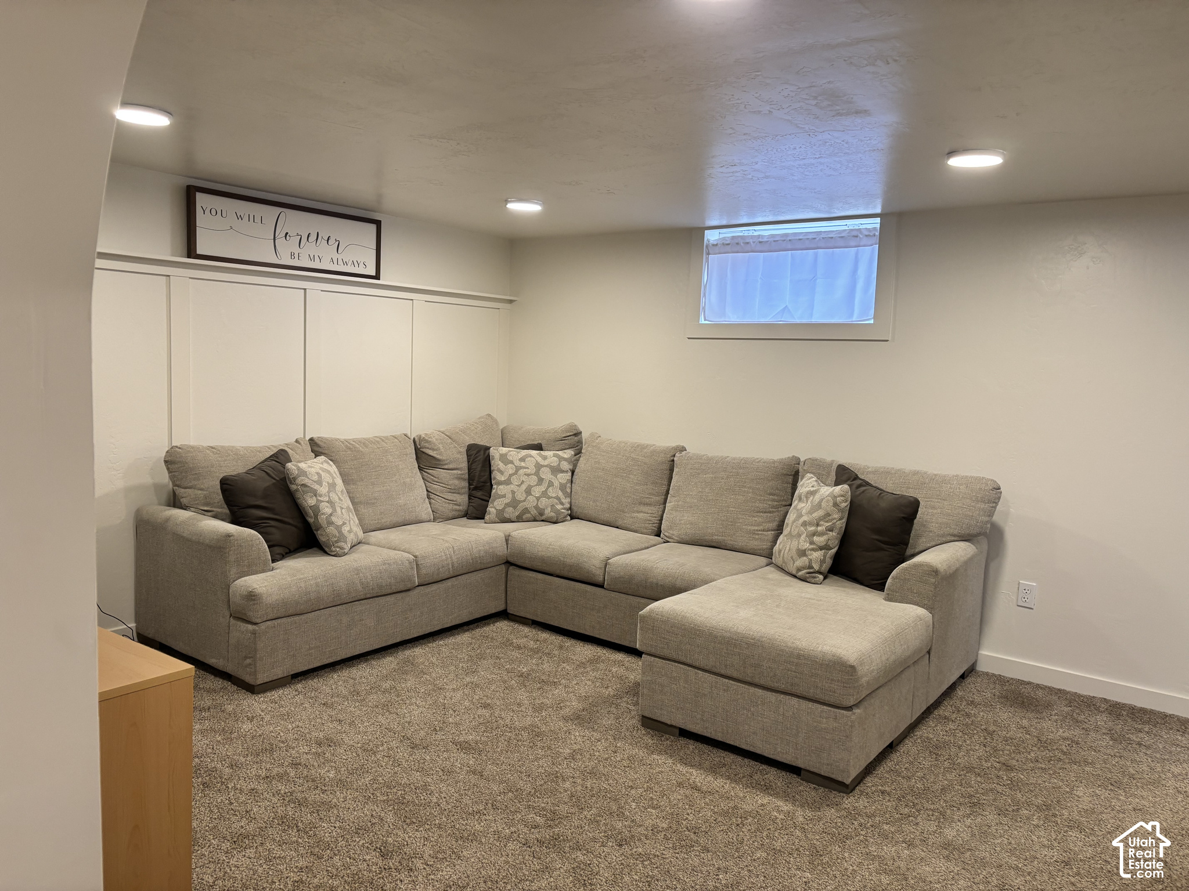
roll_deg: -2.2
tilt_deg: -5.9
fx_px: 893
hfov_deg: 67.3
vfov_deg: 53.1
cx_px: 594
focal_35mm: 26
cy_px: 446
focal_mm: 5.96
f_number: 1.6
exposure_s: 1/60
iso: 125
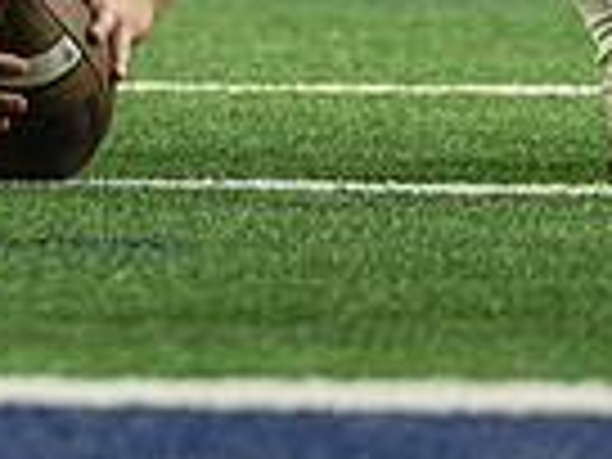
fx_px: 16000
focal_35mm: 905
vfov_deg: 1.6
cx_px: 26
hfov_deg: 2.2
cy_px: -182
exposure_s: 1/1250
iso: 6400
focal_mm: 191
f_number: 2.8
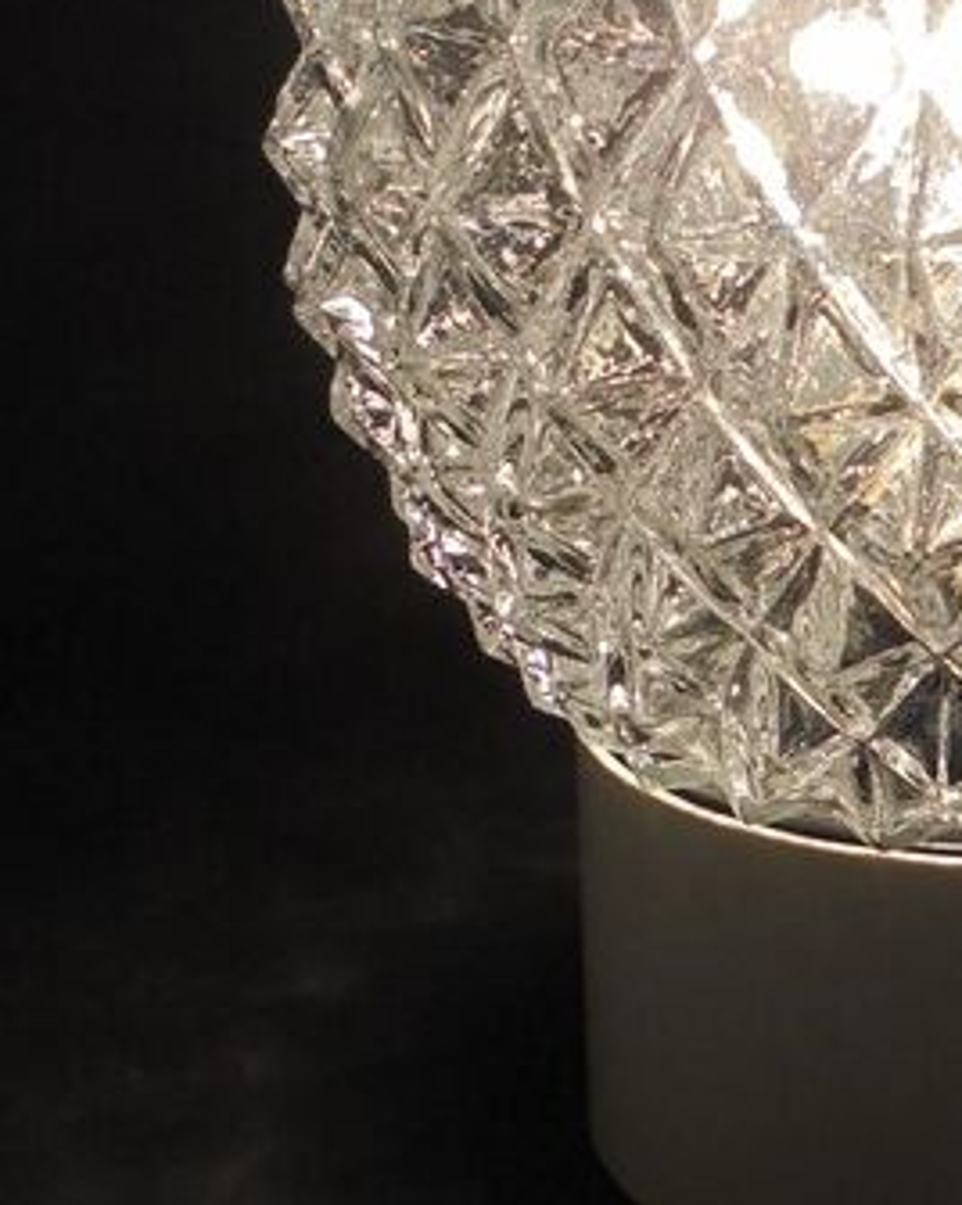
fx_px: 3173
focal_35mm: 89
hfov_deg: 16.7
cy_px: 298
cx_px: 1068
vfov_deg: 21.3
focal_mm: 6.1
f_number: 4
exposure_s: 1/200
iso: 100
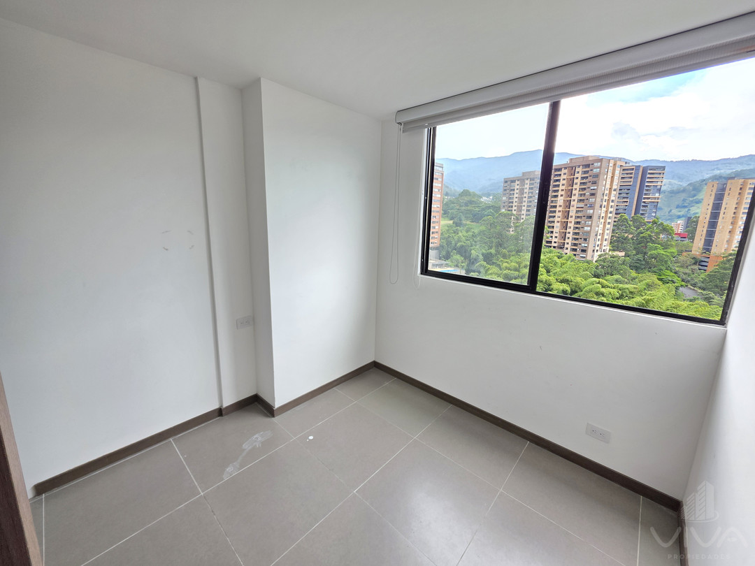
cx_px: 378
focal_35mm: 13
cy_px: 283
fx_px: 284
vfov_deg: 89.9
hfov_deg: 106.2
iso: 64
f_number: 1.9
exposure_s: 1/120
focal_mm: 2.2
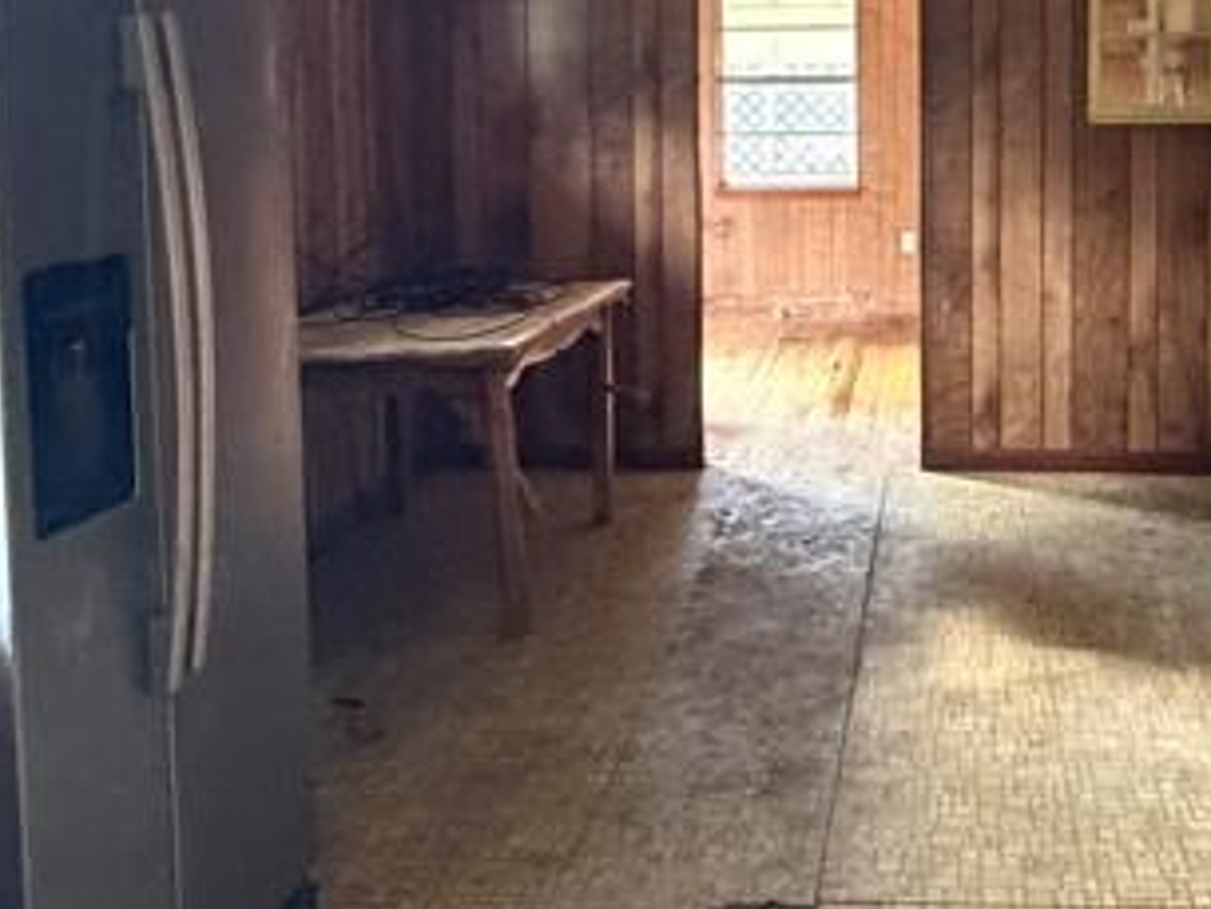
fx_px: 1645
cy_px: 191
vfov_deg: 30.2
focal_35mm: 47
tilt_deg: -2.9
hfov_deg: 39.6
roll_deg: +1.3
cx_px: 874
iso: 1250
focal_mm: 2.22
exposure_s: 1/57
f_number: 2.2
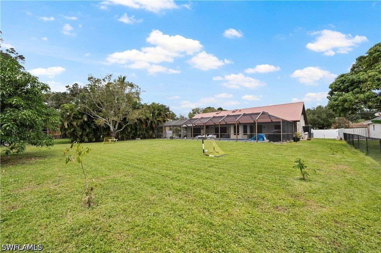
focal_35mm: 14
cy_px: 126
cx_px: 190
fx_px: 148
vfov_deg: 81.1
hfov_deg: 104.3
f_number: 9
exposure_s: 1/50
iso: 320
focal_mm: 14
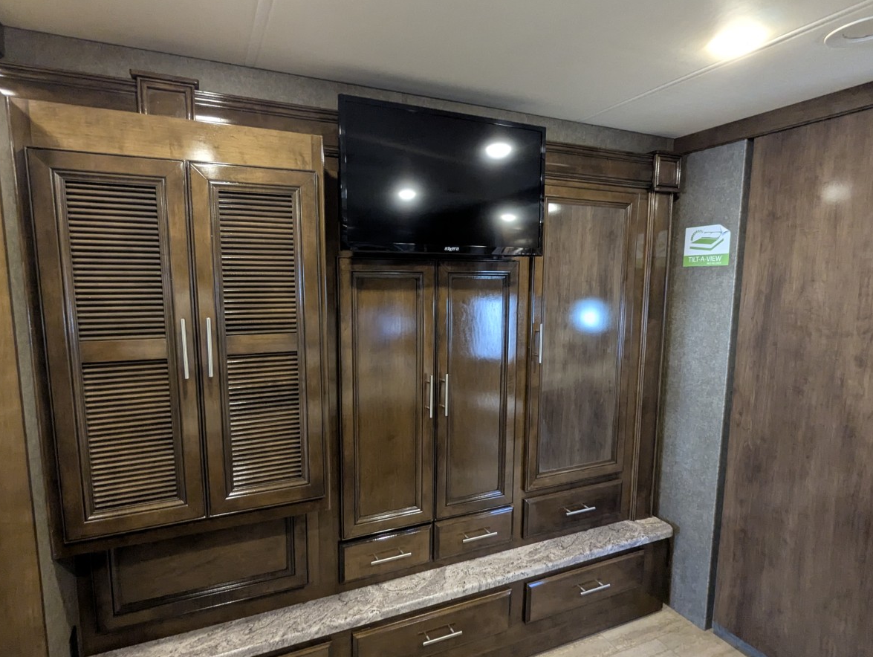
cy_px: 346
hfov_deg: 84.5
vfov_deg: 68.7
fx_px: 480
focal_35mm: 19
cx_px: 413
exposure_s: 1/29.2
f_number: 2.2
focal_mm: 2.35
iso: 389
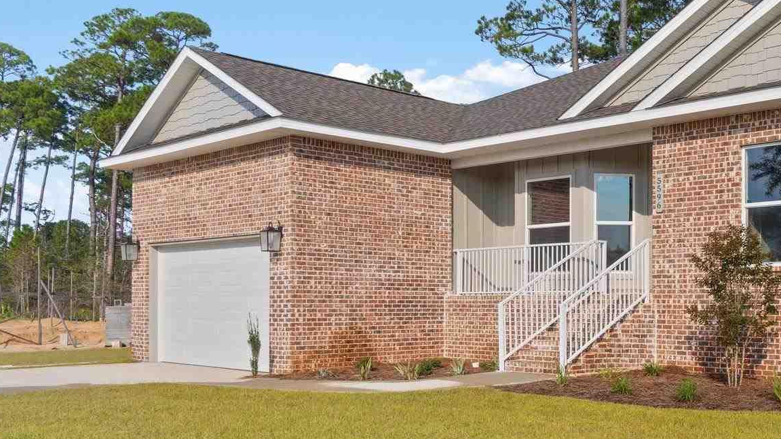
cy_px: 298
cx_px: 654
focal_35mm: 42
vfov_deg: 28.2
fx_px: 868
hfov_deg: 45.3
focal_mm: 15
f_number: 9
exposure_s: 1/200
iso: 100
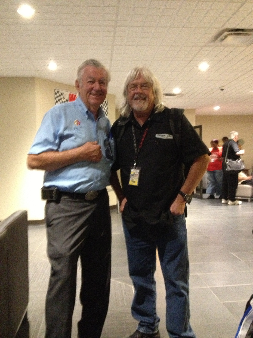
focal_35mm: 35
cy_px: 169
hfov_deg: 40.7
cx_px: 126
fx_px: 341
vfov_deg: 52.6
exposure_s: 1/15
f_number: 2.4
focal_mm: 4.28
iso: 800
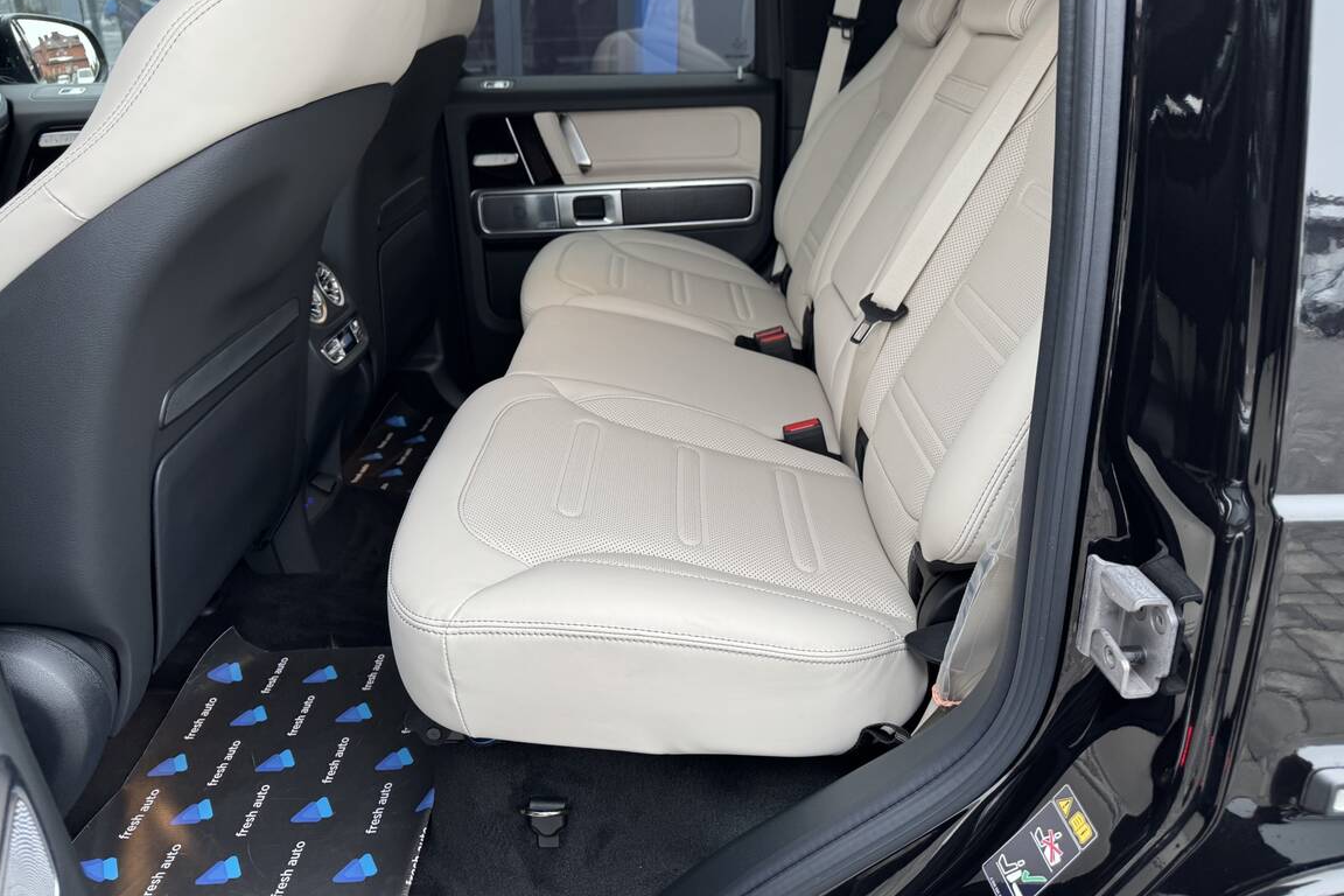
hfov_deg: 69.4
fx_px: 971
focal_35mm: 26
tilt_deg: -19.9
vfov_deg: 49.4
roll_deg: -1.8
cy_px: 394
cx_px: 672
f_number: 1.78
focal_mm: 6.76
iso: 100
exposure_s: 1/121
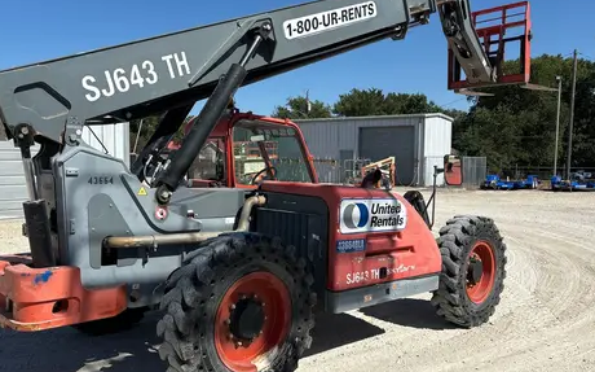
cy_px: 186
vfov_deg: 38.3
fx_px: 535
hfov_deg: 58.1
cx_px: 273
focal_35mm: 33
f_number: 1.6
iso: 50
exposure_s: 1/4630
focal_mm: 5.96
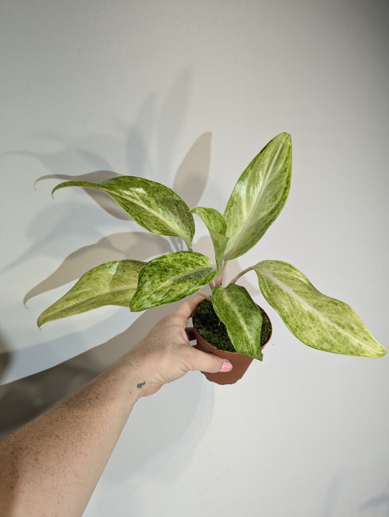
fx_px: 359
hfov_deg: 56.9
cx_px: 194
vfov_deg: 71.5
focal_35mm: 24
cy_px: 258
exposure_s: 1/222
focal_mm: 6.81
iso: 69
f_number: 1.85
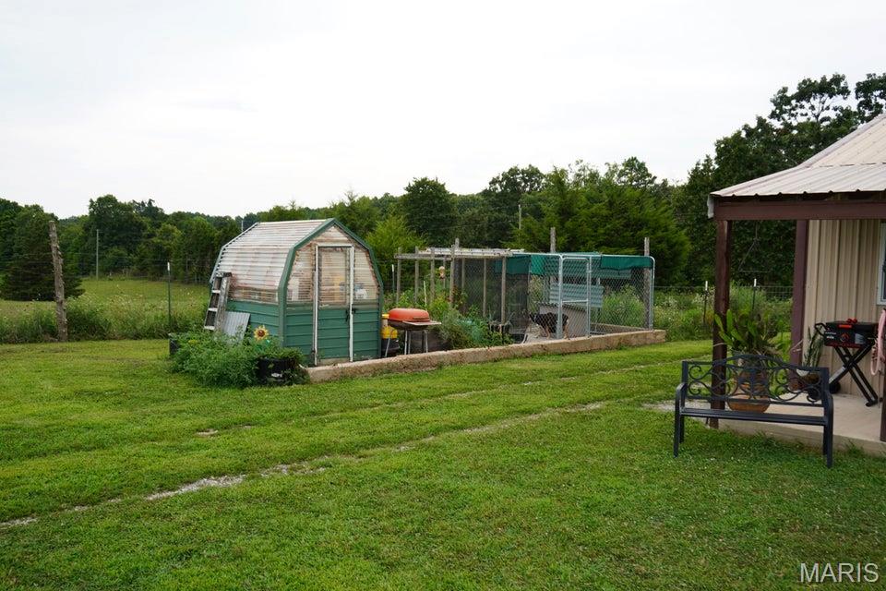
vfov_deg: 41.7
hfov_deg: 59.5
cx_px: 443
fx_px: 775
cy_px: 296
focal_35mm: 32
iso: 100
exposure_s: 1/160
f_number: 5
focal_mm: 21
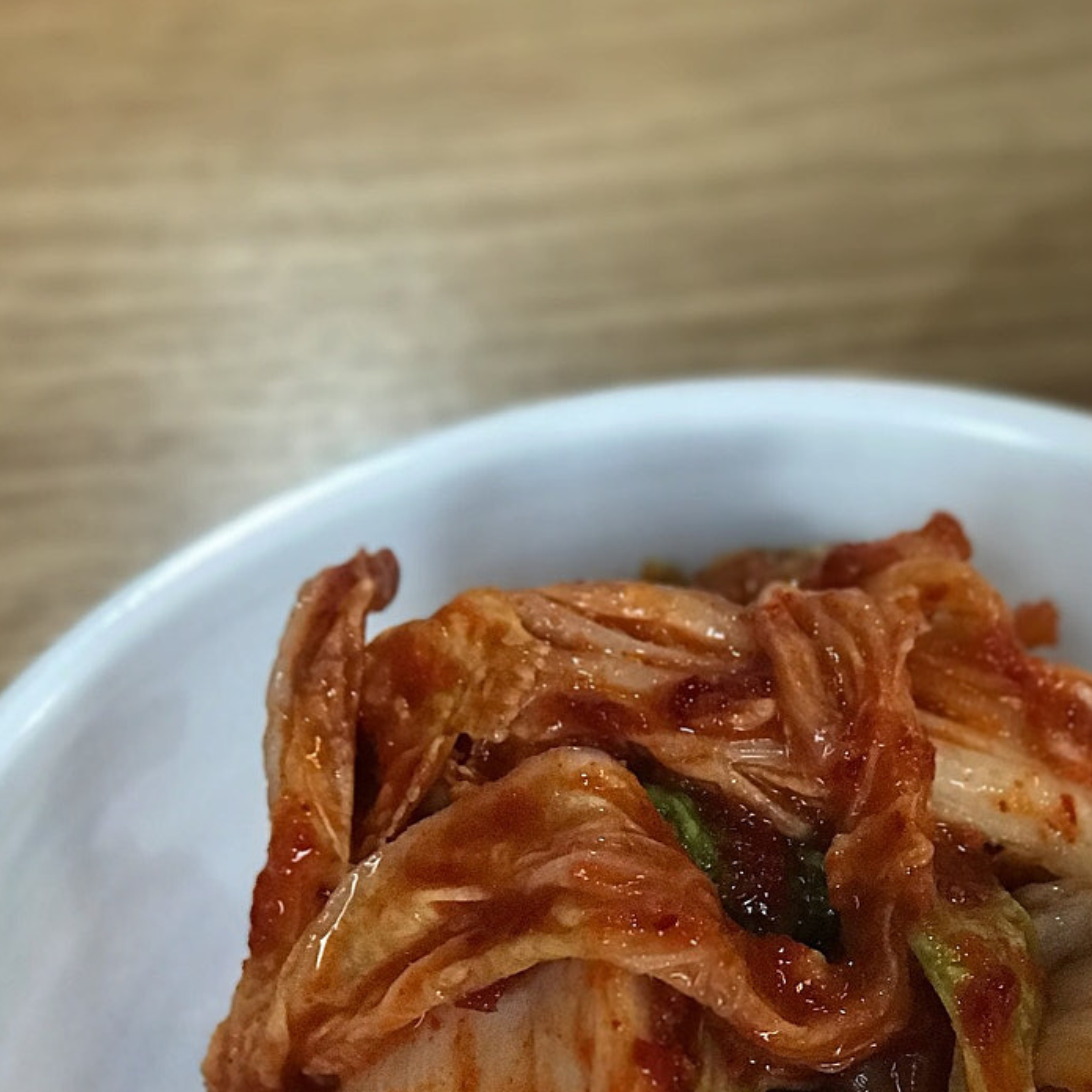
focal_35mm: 116
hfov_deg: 15.0
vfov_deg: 14.9
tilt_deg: -53.1
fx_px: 4140
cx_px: 781
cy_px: 977
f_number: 2.8
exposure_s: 1/60
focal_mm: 6.6
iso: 400
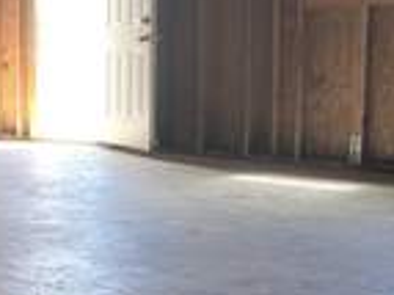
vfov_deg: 16.9
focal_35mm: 87
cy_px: 208
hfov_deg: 20.0
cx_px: -168
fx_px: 989
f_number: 1.8
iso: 125
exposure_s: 1/77
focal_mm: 4.25
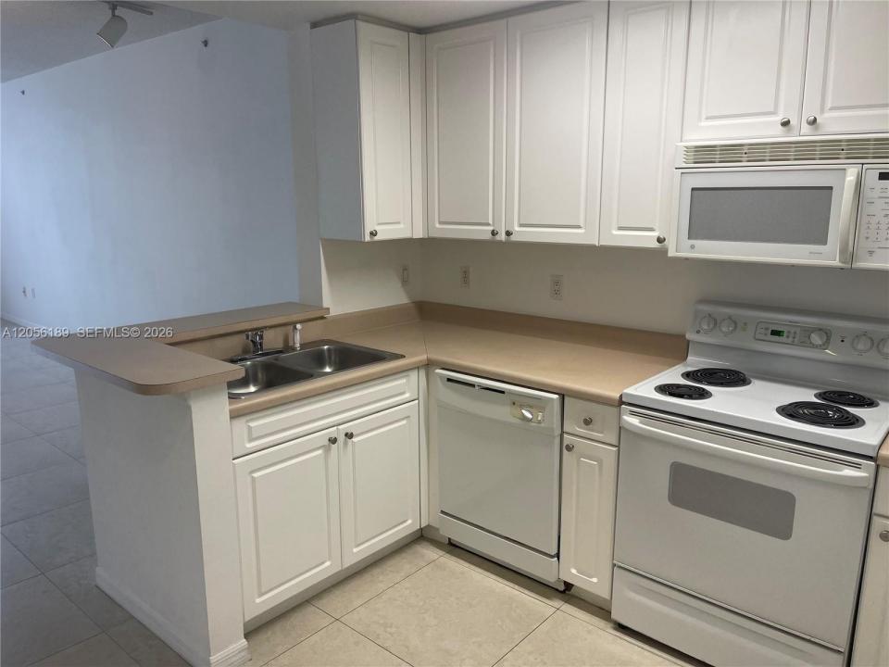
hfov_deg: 69.4
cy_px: 334
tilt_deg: -12.2
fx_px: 642
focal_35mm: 25
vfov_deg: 54.9
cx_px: 444
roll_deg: +0.2
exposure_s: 1/120
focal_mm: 5.1
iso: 40
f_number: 1.6
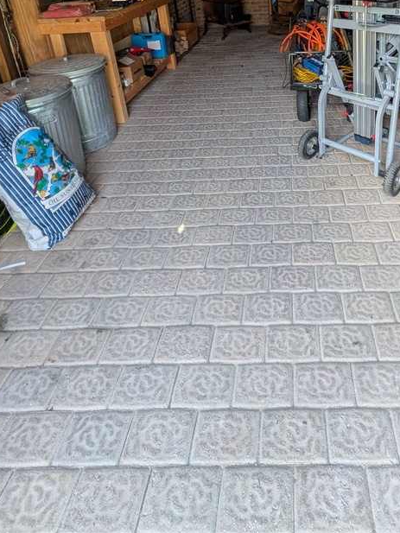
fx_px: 323
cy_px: 76
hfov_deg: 61.1
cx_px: 283
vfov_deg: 67.9
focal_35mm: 21
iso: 109
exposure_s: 1/140
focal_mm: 2.02
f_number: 1.7
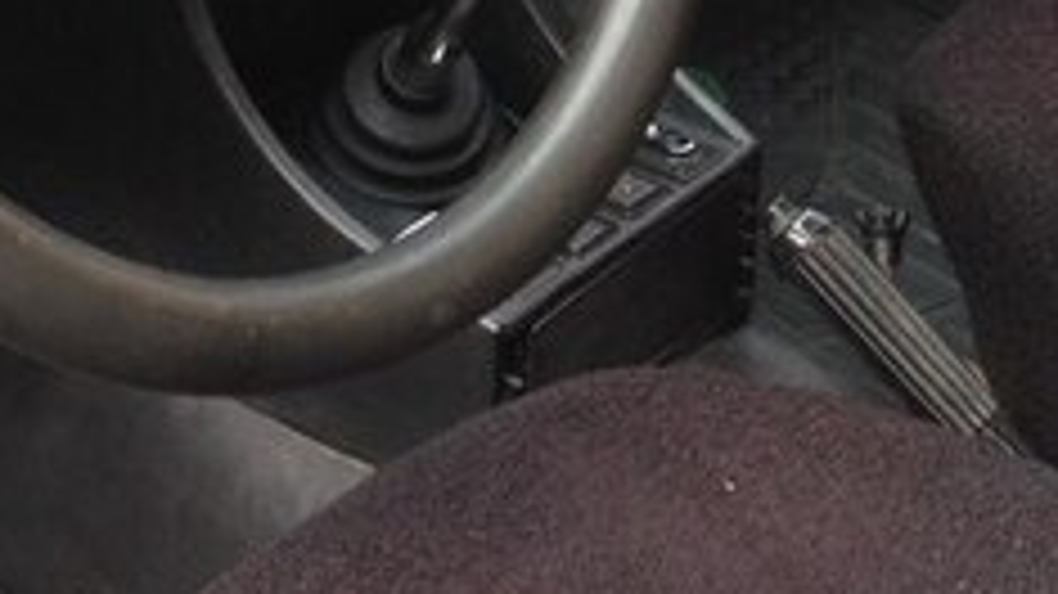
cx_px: 315
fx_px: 2832
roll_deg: -1.1
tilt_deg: -19.5
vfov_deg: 11.4
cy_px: -367
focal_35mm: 101
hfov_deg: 21.0
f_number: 2.4
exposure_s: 1/60
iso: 64
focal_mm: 4.12
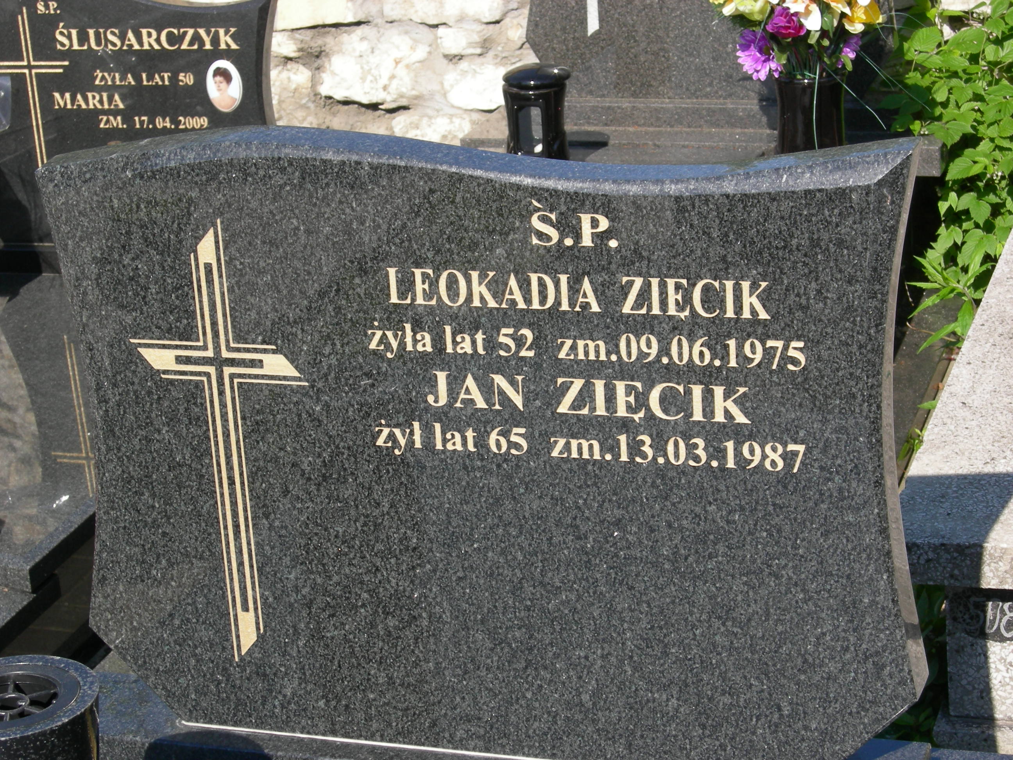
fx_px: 2487
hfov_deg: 23.0
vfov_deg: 17.4
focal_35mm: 85
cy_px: 380
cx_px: 506
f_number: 5.8
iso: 64
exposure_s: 1/228
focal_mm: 17.7
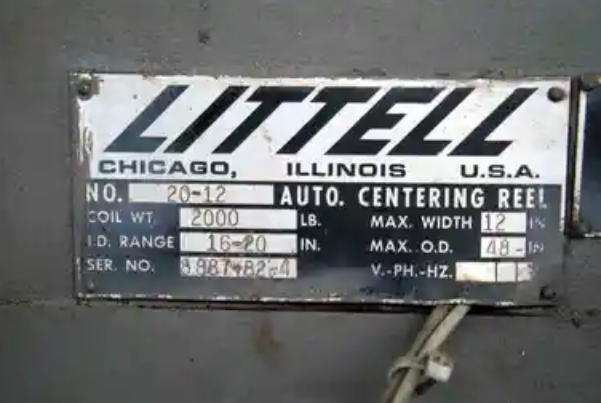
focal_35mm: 83
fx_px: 1388
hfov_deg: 24.4
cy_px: 206
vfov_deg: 16.5
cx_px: 296
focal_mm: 52
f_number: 5
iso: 1600
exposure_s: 1/30
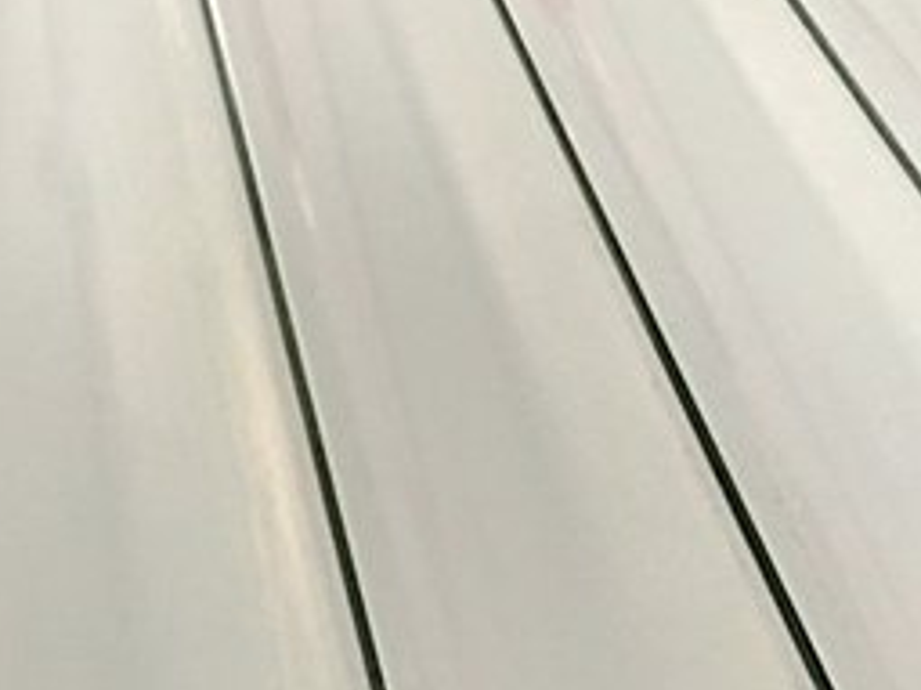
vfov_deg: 16.0
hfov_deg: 20.8
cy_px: 650
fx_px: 2420
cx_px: 0
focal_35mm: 91
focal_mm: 4.15
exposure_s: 1/20
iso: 200
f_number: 2.2
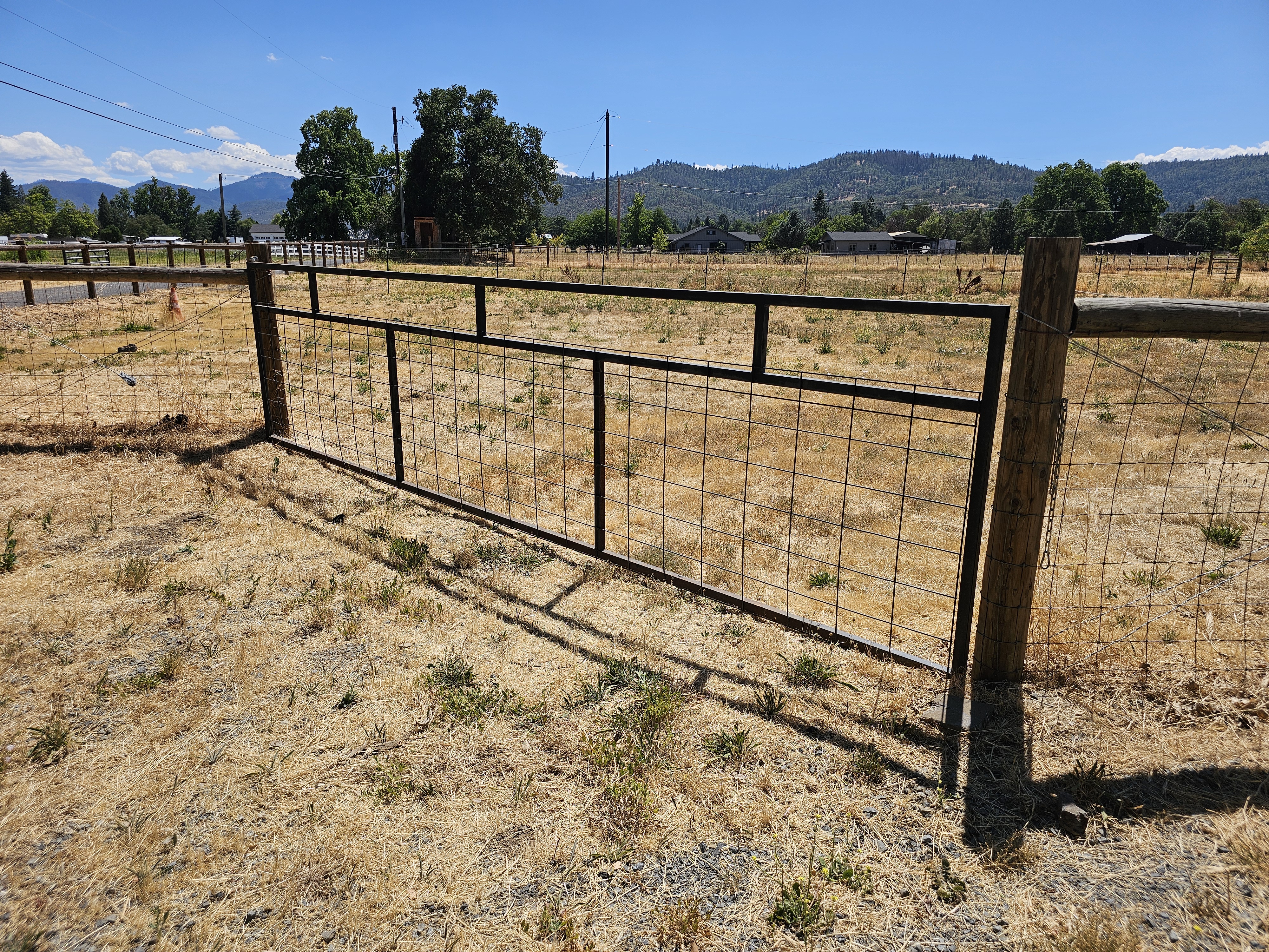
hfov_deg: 73.9
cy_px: 476
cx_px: 634
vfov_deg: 58.9
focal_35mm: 23
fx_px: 843
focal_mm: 6.3
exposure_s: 1/1208
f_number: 1.7
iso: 10
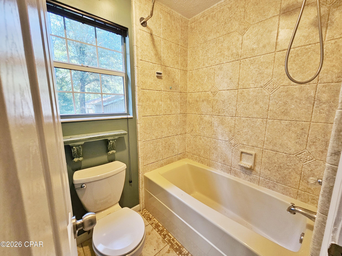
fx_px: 128
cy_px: 128
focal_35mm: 13
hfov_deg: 106.2
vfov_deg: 89.9
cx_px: 171
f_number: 2.2
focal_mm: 2.2
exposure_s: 1/60
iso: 250
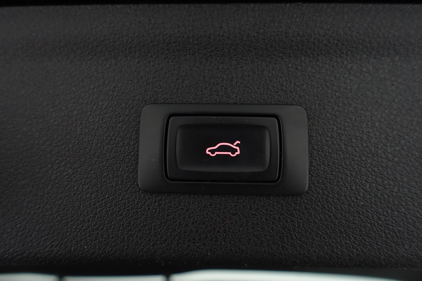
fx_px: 281
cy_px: 140
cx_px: 211
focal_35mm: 24
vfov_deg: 53.1
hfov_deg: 73.7
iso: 1000
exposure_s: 1/80
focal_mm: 8.8
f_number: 2.5
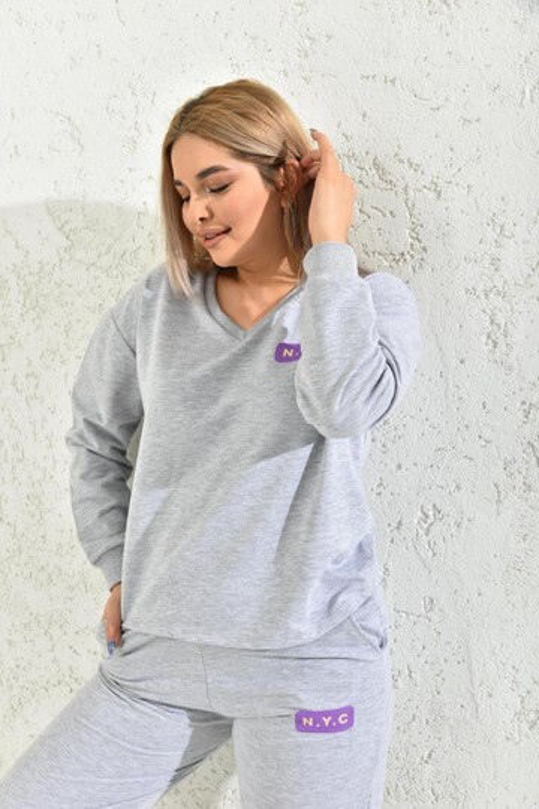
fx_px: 808
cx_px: 270
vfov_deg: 53.1
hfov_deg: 36.9
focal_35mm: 36
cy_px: 404
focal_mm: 36
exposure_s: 1/160
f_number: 7.1
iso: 100
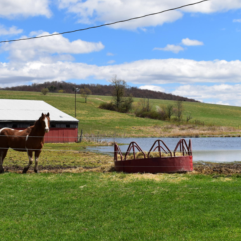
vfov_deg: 27.3
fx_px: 495
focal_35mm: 63
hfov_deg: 27.1
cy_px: 135
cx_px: 69
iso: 280
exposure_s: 1/500
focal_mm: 25
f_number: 11
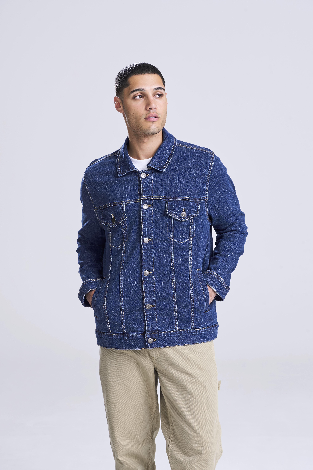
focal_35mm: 105
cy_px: 235
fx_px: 1368
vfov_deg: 19.4
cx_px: 156
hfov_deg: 13.1
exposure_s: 1/160
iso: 400
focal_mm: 105
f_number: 10
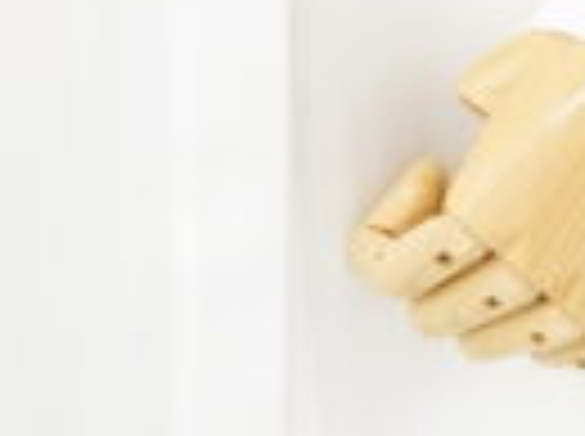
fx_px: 6410
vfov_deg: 3.9
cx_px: 16
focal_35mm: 380
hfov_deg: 5.2
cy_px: -458
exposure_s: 1/8
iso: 640
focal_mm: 50
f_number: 6.3
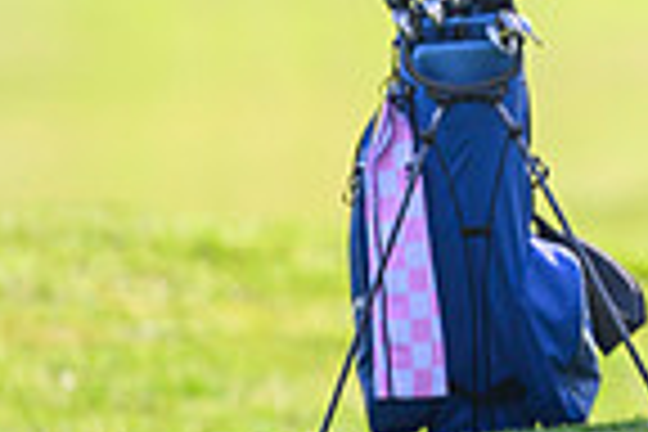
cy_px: 2
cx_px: 1220
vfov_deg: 0.9
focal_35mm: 1615
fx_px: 29068
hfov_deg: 1.3
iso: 500
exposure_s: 1/3200
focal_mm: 400
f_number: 2.8
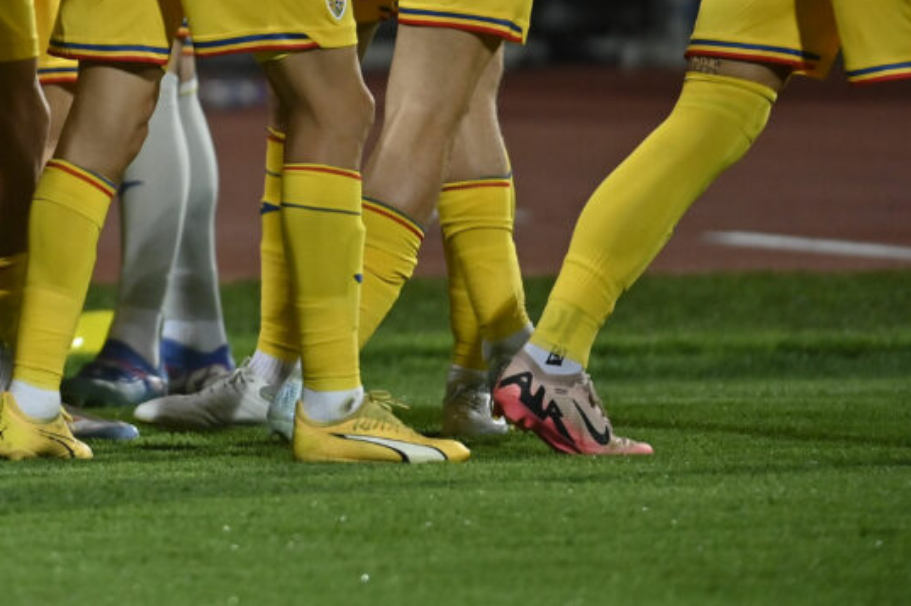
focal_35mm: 1043
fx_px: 26369
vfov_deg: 1.3
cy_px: -172
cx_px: -273
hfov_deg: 2.0
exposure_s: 1/1600
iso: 1250
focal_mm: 400
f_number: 2.8
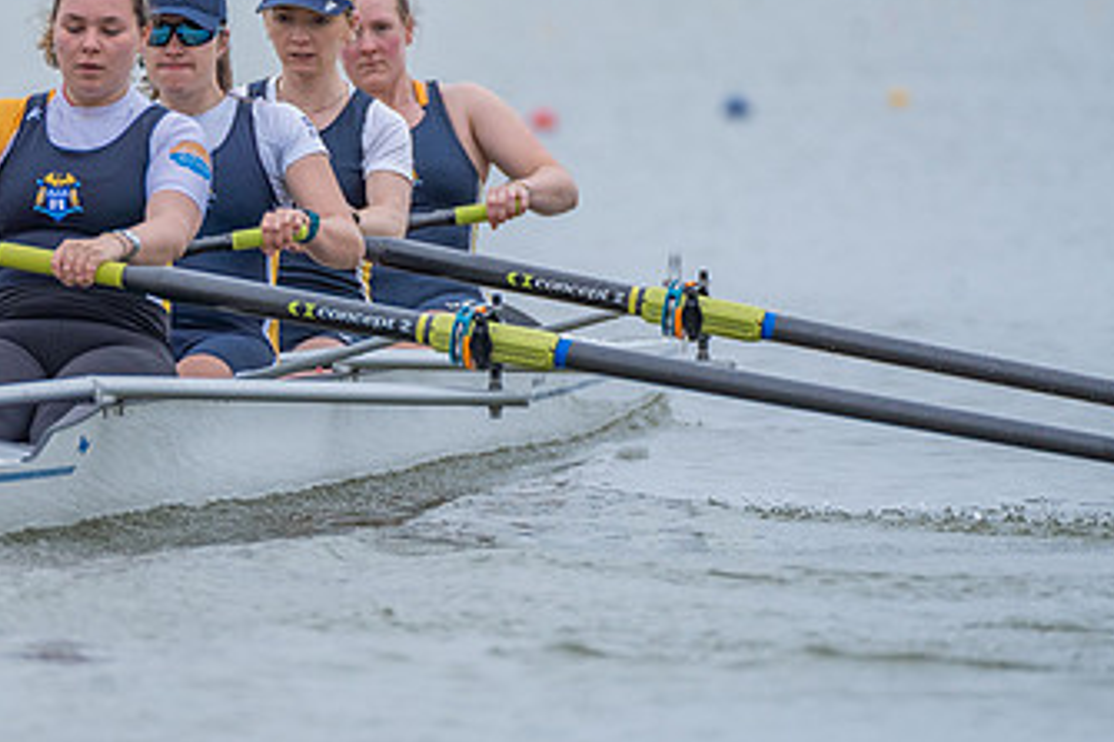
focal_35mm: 693
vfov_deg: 2.0
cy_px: 218
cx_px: 186
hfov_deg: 3.0
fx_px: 21433
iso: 640
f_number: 5.6
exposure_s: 1/1250
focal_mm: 400
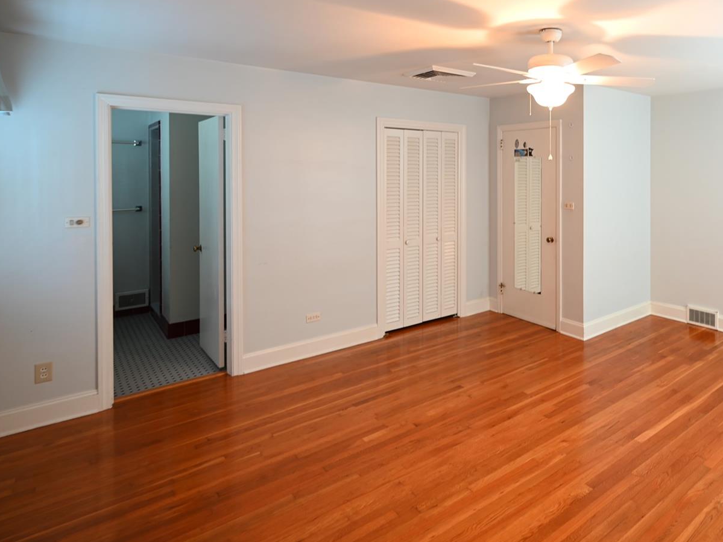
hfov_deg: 69.9
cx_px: 525
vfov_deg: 57.4
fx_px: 480
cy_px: 175
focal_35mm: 23
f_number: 4
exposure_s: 1.3
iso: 100
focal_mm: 14
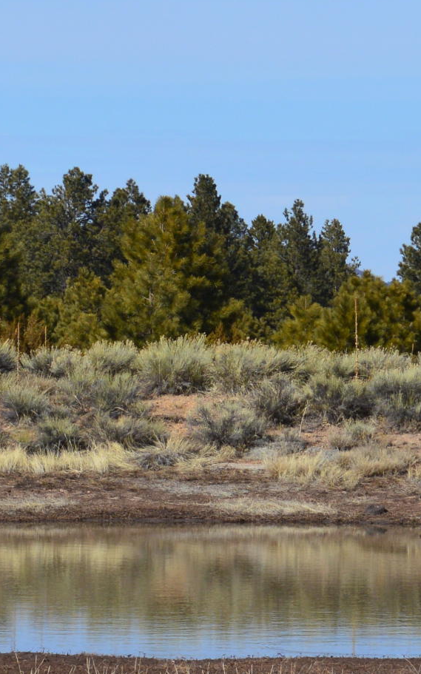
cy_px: 124
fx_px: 5082
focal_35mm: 277
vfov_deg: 7.6
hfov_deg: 4.7
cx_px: 479
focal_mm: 55
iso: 250
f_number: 11
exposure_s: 1/500
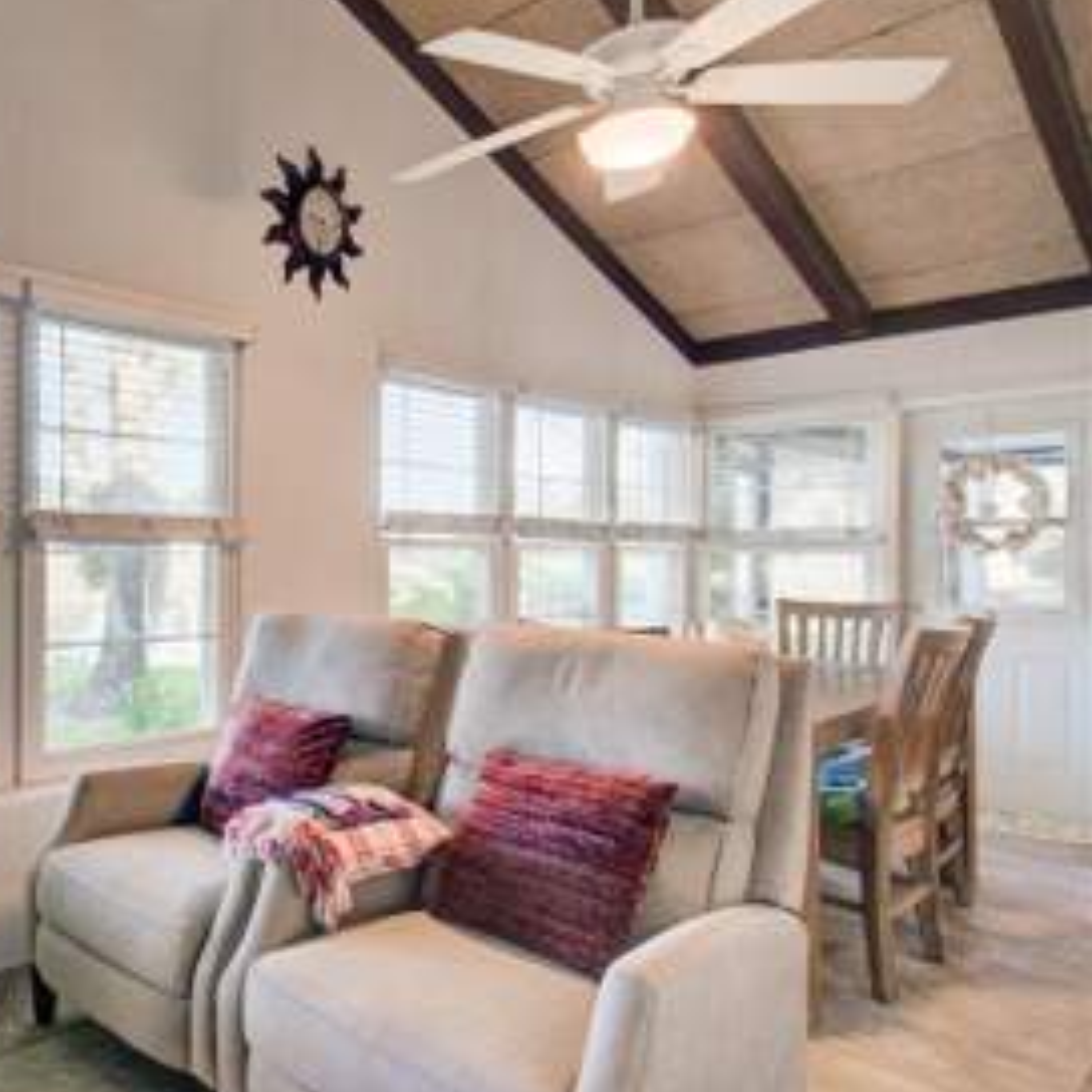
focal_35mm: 24
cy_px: 550
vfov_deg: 65.0
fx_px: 857
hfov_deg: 57.0
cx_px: 132
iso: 500
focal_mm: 16
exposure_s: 1/10
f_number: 8
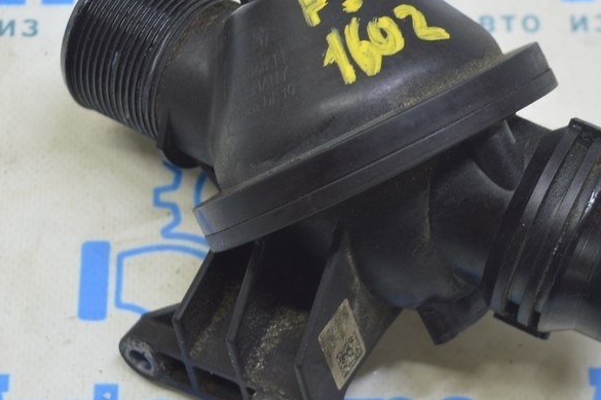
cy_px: 139
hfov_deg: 22.2
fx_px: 1532
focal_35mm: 92
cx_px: 323
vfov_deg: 14.8
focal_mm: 35
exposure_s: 1/20
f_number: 5.6
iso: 400
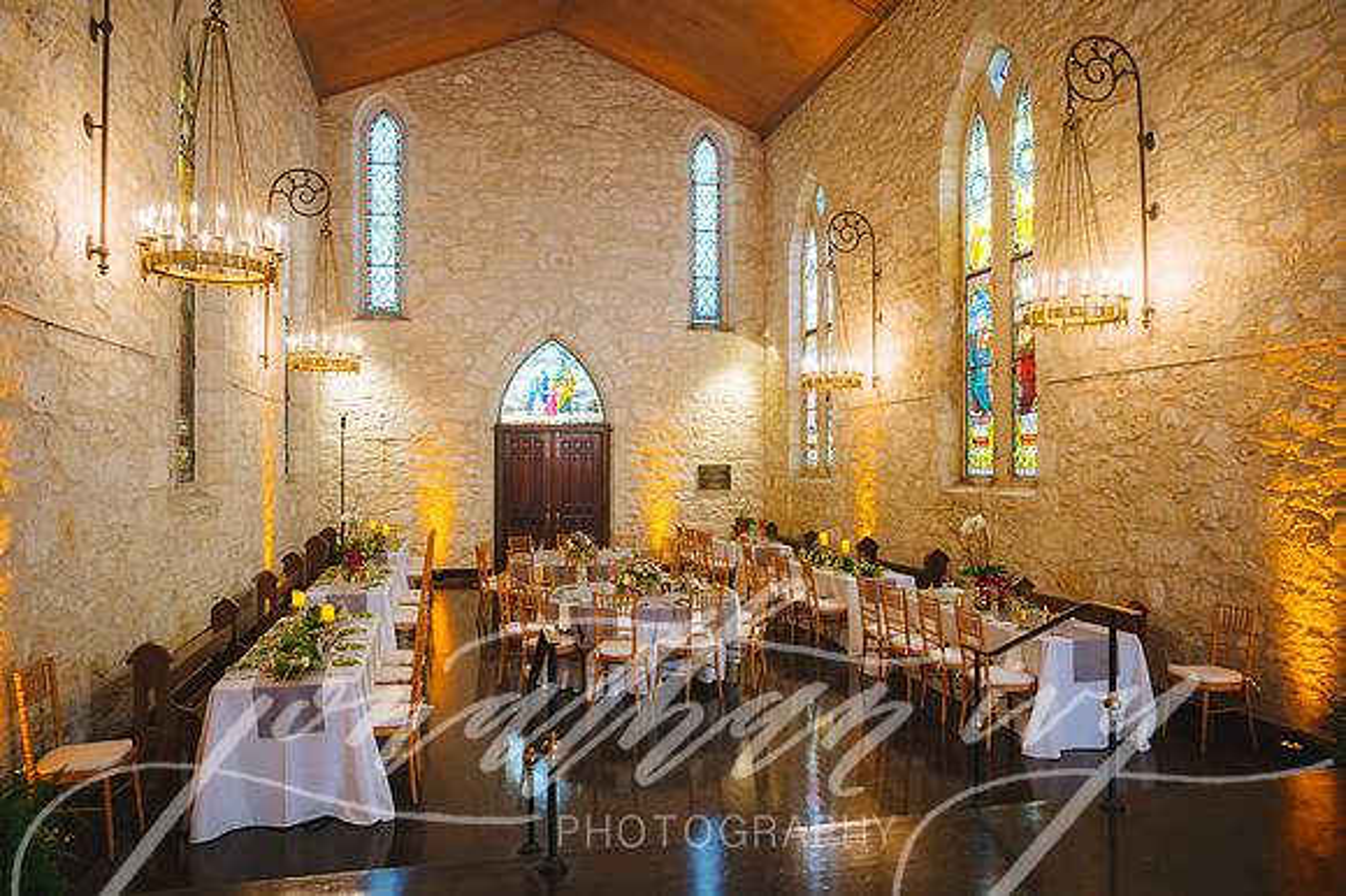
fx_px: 897
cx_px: 673
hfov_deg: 73.8
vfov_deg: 53.1
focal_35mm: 24
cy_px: 448
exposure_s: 1/80
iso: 1000
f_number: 2.8
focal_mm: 24
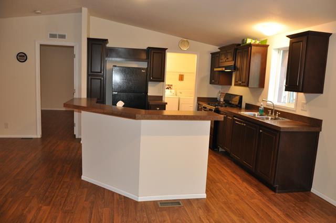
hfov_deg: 67.4
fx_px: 252
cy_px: 112
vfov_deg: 47.8
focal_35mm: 27
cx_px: 168
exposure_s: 1/60
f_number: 3.5
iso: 800
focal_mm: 18
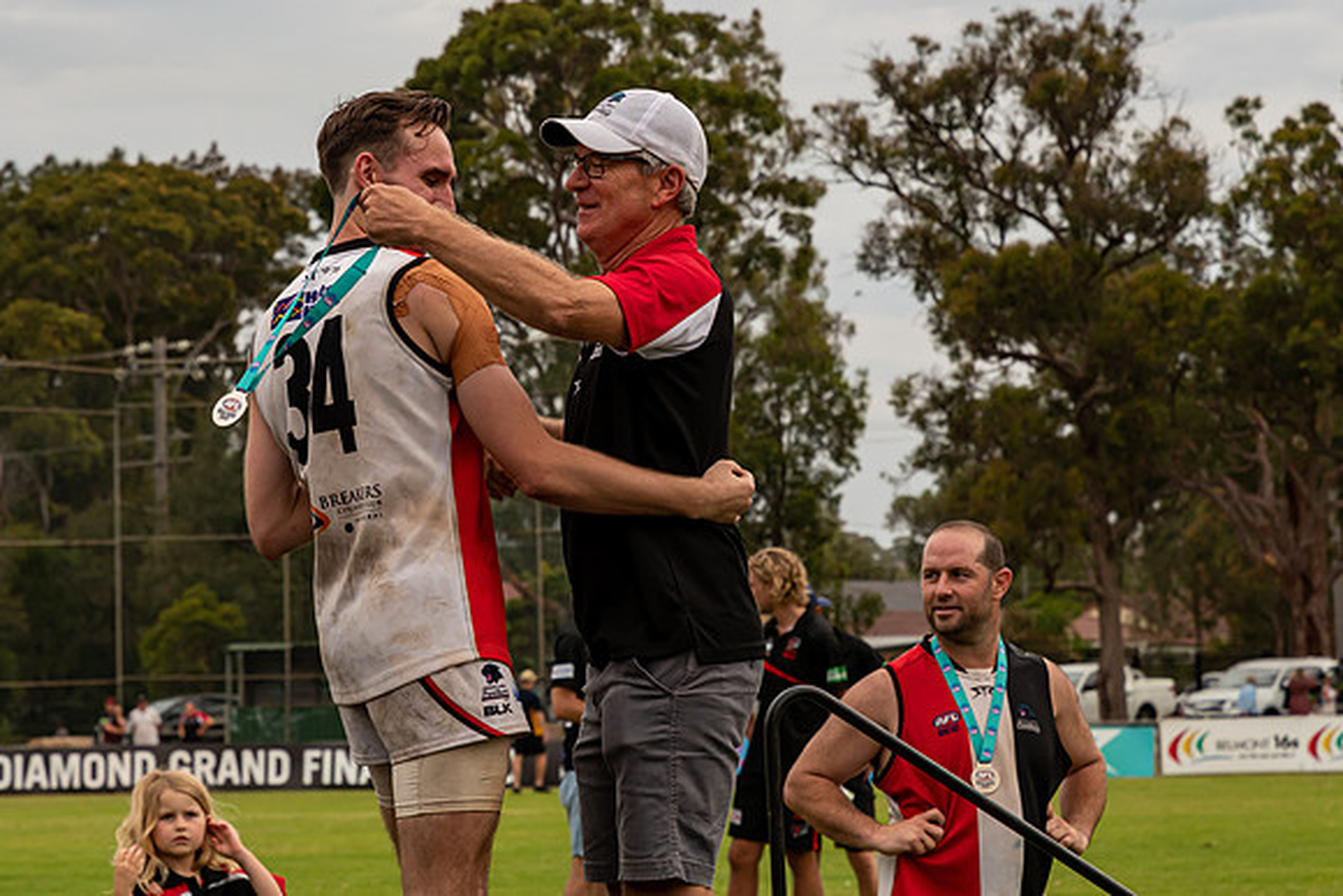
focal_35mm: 147
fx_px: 5481
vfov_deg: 9.3
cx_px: 605
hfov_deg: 14.0
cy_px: 348
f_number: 6.3
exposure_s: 1/400
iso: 400
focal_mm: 80
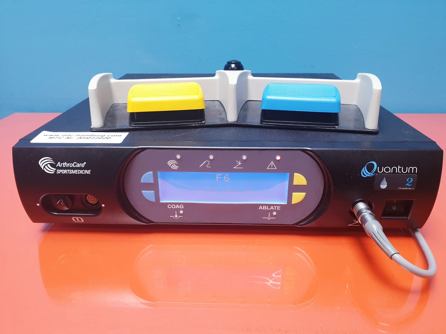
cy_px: 167
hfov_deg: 67.3
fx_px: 335
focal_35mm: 26
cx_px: 223
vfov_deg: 53.1
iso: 160
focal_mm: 4.3
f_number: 2.4
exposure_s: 1/50
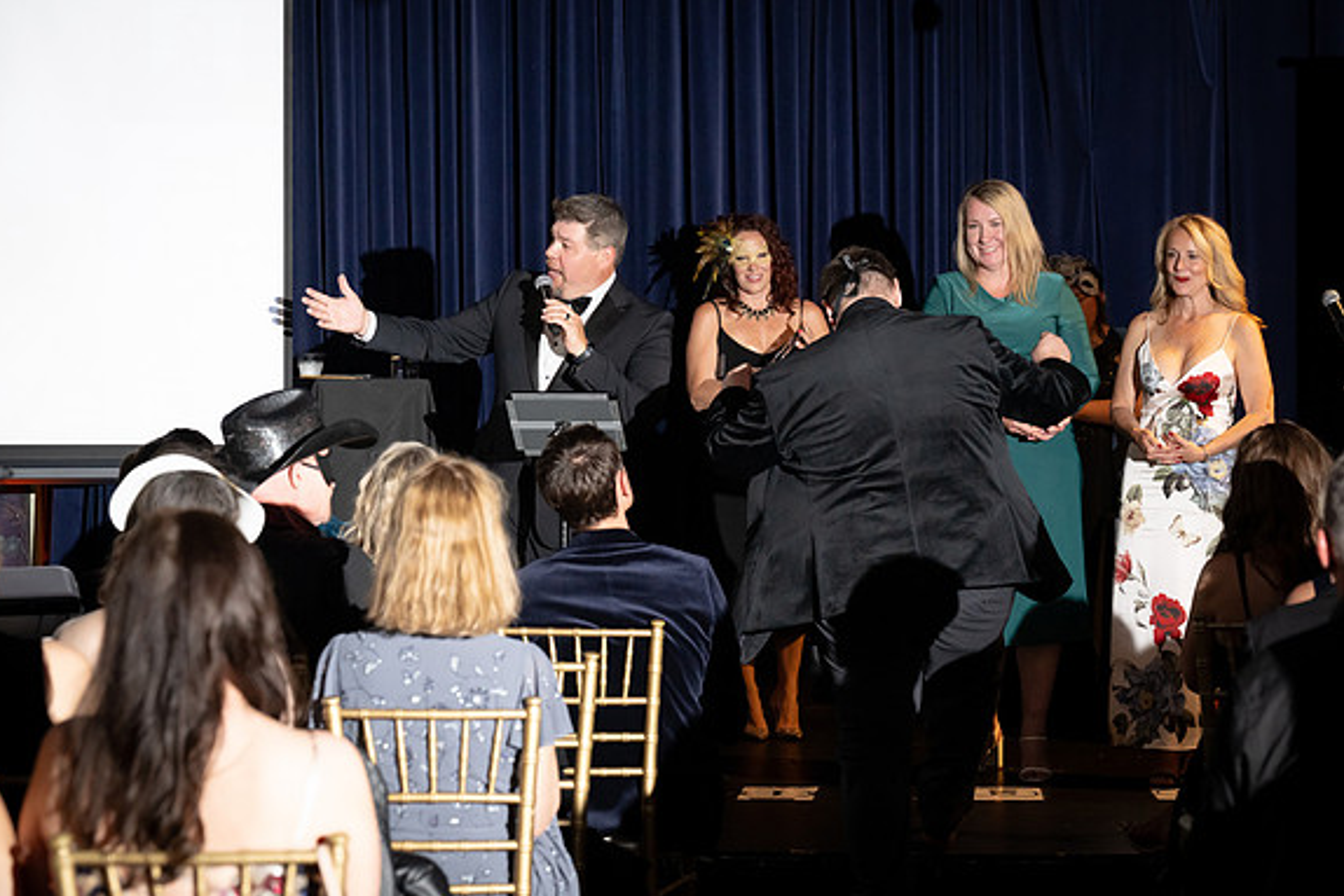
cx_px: 667
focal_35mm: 94
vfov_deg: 14.6
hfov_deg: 21.7
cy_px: 450
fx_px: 3510
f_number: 5
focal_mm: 93
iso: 2500
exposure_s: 1/200
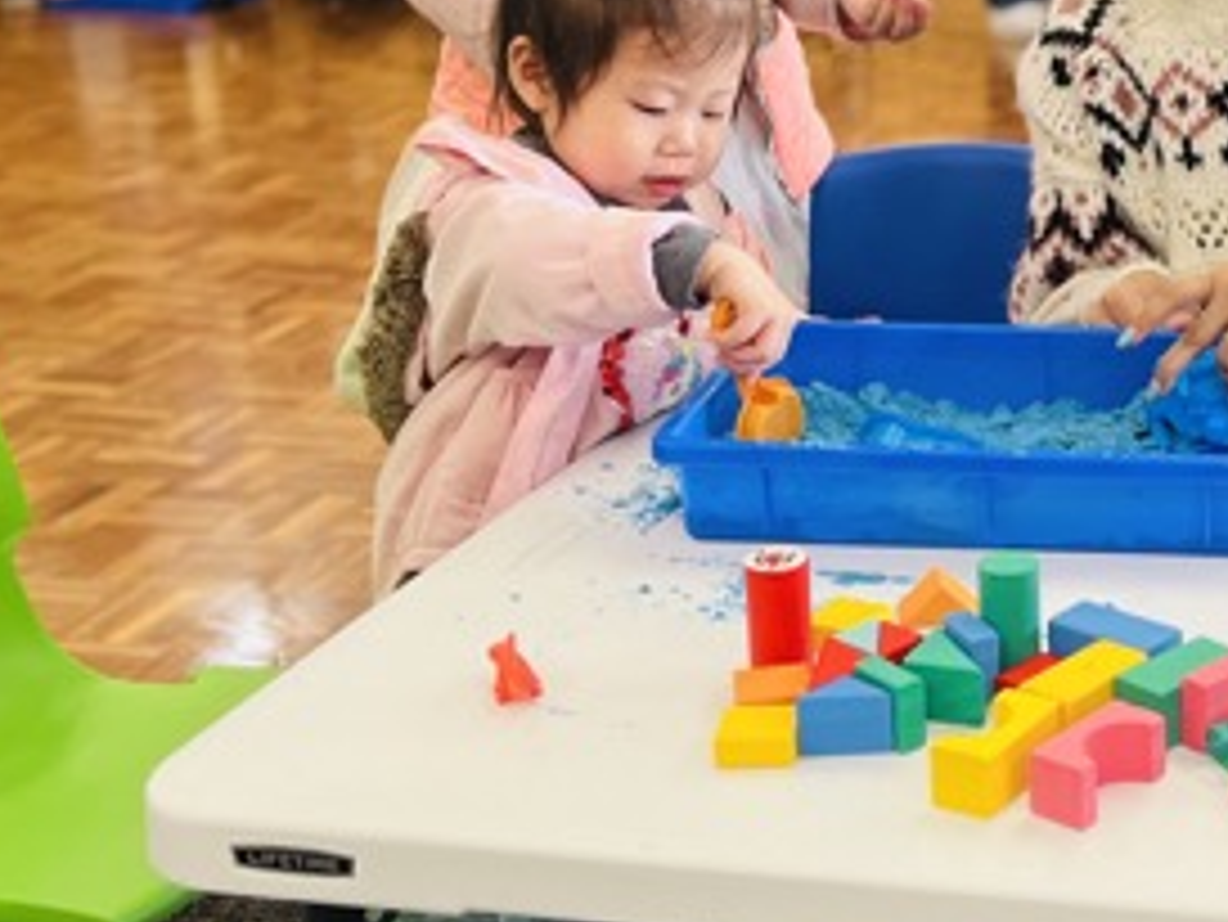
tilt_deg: -18.7
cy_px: 396
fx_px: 2165
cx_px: 1322
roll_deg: -1.3
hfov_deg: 28.9
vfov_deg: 24.0
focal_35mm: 61
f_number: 1.6
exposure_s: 1/50
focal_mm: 5.1
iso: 100
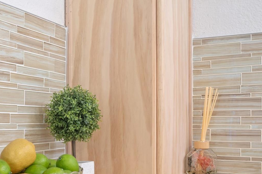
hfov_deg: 35.6
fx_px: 400
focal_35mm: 55
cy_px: 124
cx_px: 73
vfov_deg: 24.4
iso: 400
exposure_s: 1/5
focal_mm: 35
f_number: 8
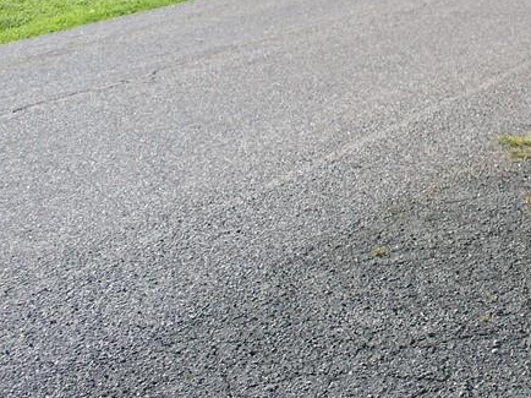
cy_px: -5
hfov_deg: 21.6
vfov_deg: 17.0
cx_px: 615
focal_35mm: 85
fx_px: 1303
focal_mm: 7.54
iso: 64
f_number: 2.8
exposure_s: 1/640
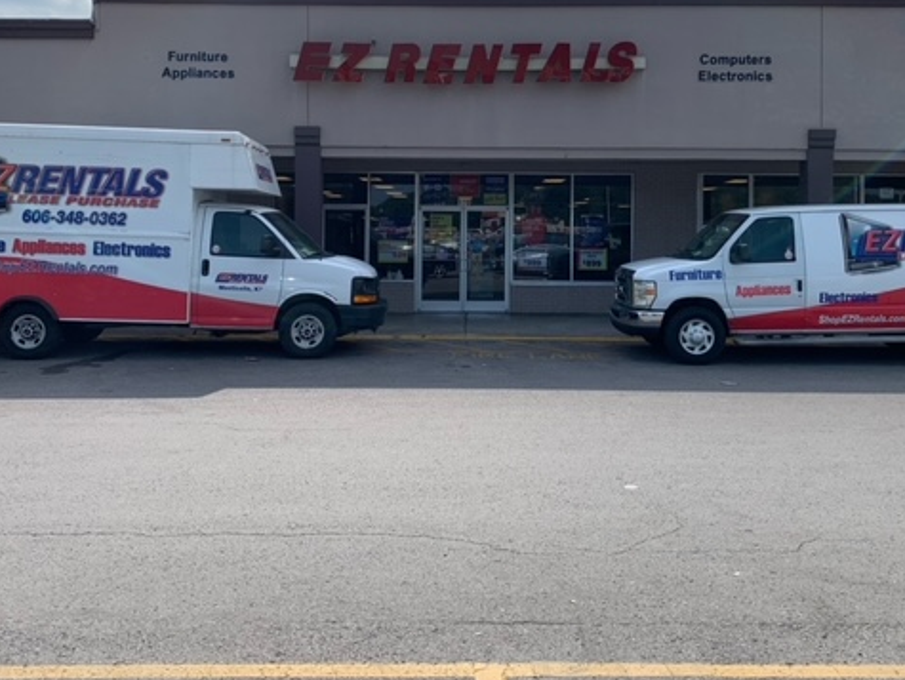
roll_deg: -0.4
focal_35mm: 35
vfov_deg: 40.3
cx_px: 478
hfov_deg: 52.6
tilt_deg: +0.9
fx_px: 916
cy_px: 234
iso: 25
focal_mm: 4.25
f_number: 1.8
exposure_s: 1/3650
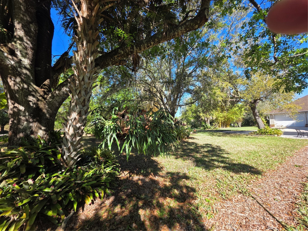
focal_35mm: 13
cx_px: 154
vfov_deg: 89.9
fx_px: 116
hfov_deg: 106.2
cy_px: 116
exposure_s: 1/536
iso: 40
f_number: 1.9
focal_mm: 2.2
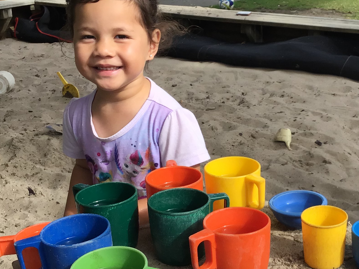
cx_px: 248
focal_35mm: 64
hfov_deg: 30.0
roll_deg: -0.5
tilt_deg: -20.6
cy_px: 156
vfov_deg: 22.9
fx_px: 664
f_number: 2.4
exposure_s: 1/399
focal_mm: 3.3
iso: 25
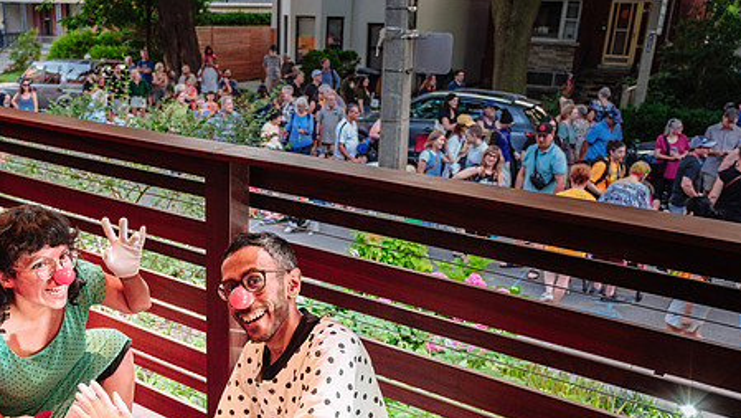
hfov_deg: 55.4
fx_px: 688
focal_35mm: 35
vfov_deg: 33.6
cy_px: 264
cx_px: 246
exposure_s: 1/60
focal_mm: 16
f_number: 2.8
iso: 800
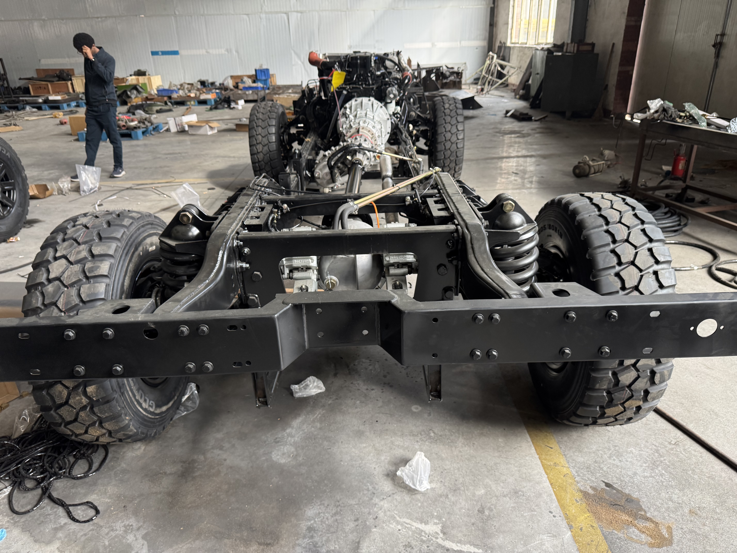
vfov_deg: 56.8
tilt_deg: -23.7
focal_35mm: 24
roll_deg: +2.0
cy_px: 276
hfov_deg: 71.6
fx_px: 511
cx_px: 368
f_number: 1.78
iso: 200
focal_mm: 6.76
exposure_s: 1/121
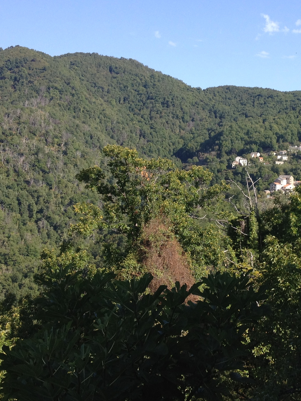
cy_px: 185
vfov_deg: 31.2
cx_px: 255
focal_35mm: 62
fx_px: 719
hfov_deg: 23.2
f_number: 2.4
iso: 64
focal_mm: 4.28
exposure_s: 1/849
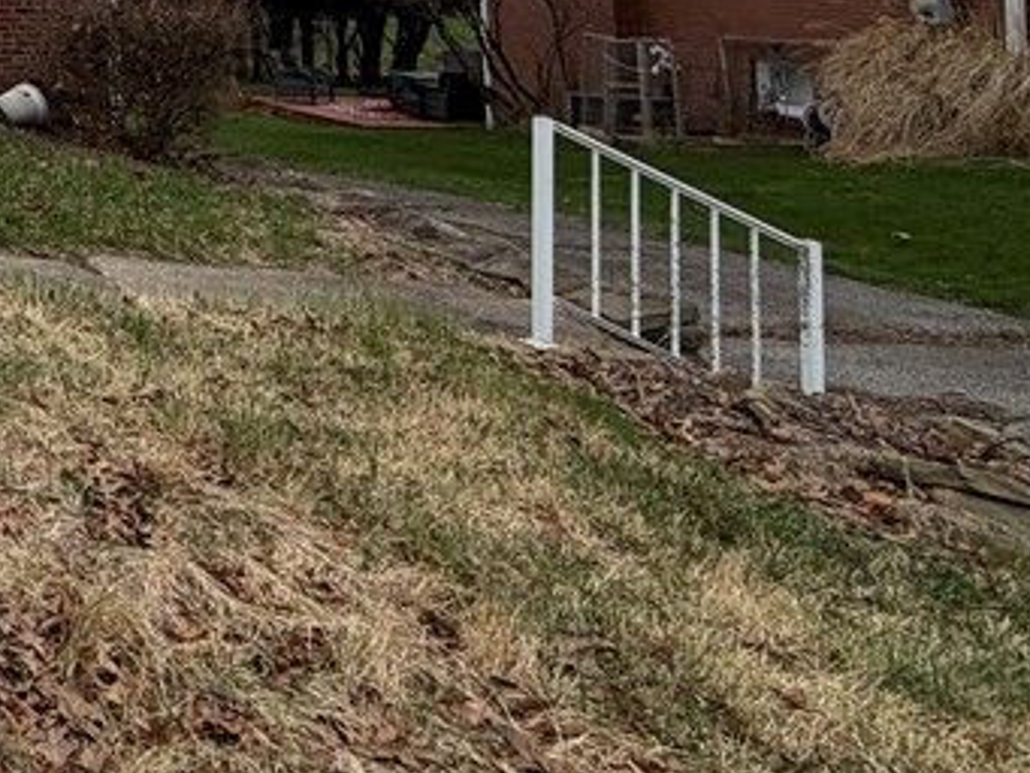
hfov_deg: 29.2
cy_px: -136
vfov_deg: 29.8
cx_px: -486
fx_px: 1250
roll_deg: +0.3
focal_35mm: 42
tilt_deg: +3.0
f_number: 2.2
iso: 25
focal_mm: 2.22
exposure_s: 1/770
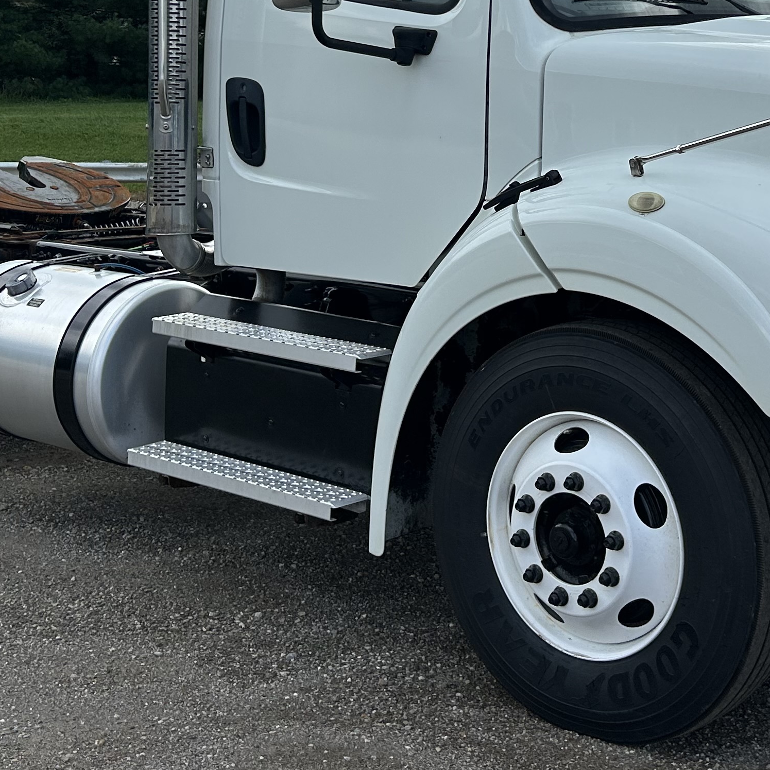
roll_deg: -0.4
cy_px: 105
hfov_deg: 27.6
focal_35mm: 62
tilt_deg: -0.6
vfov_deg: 26.9
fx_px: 1560
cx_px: 500
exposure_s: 1/5319
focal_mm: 5.7
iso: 50
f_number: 1.5
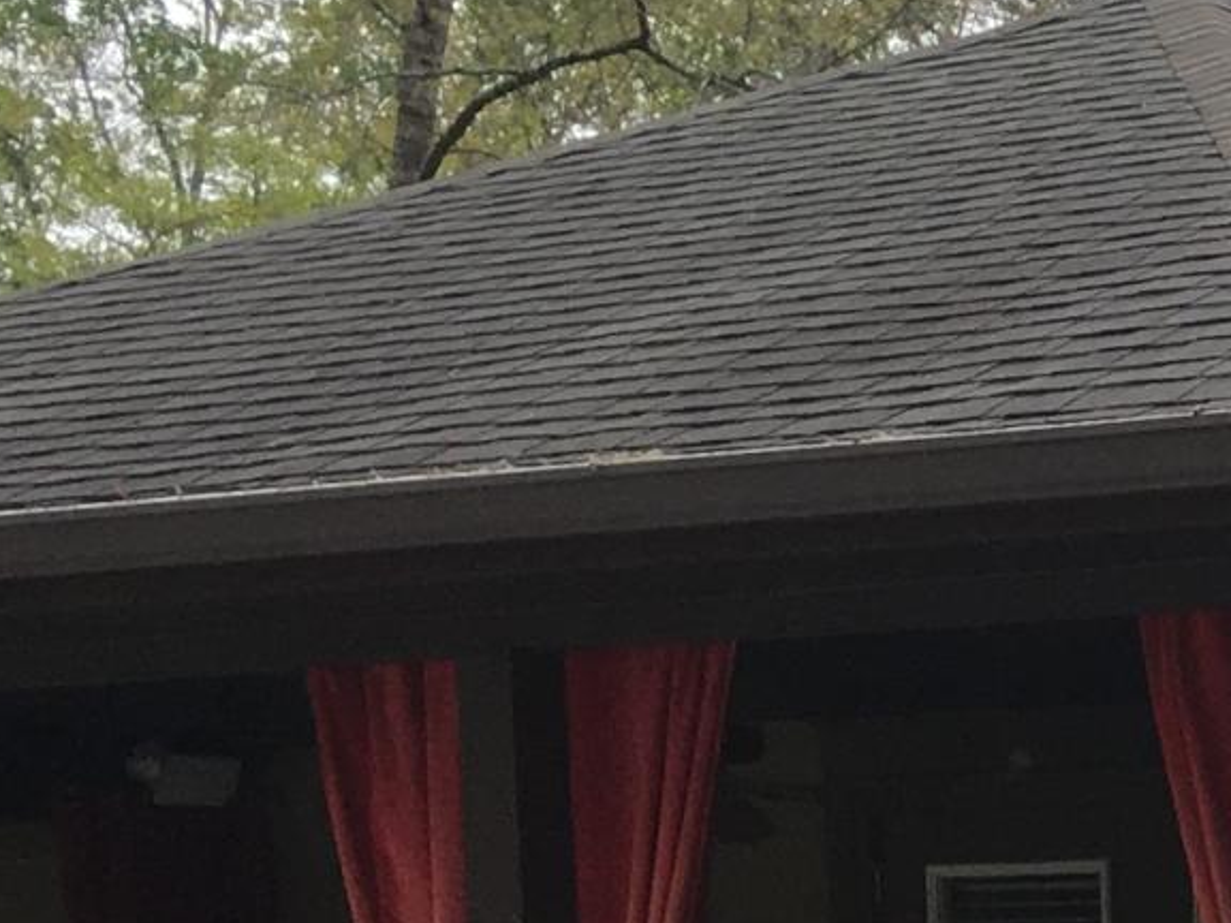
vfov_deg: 9.3
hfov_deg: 11.4
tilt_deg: -2.4
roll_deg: +0.1
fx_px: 5370
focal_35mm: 151
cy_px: 1707
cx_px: 2727
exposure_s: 1/950
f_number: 2.2
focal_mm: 4.15
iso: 25
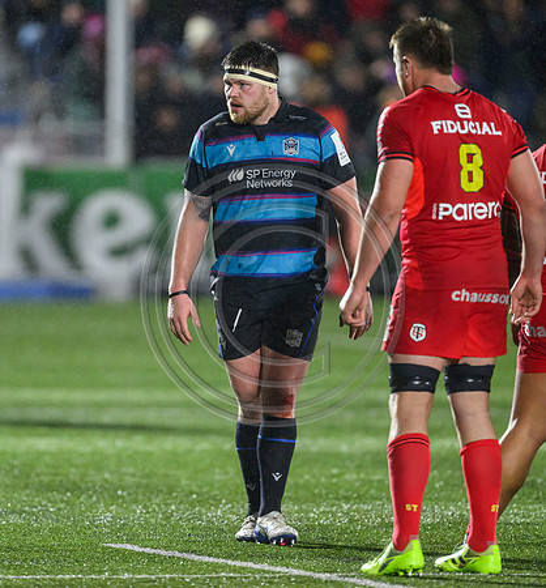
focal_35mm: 552
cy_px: 291
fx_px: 10237
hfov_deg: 3.1
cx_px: 223
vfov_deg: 3.3
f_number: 3.2
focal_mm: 400
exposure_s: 1/1600
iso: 4000
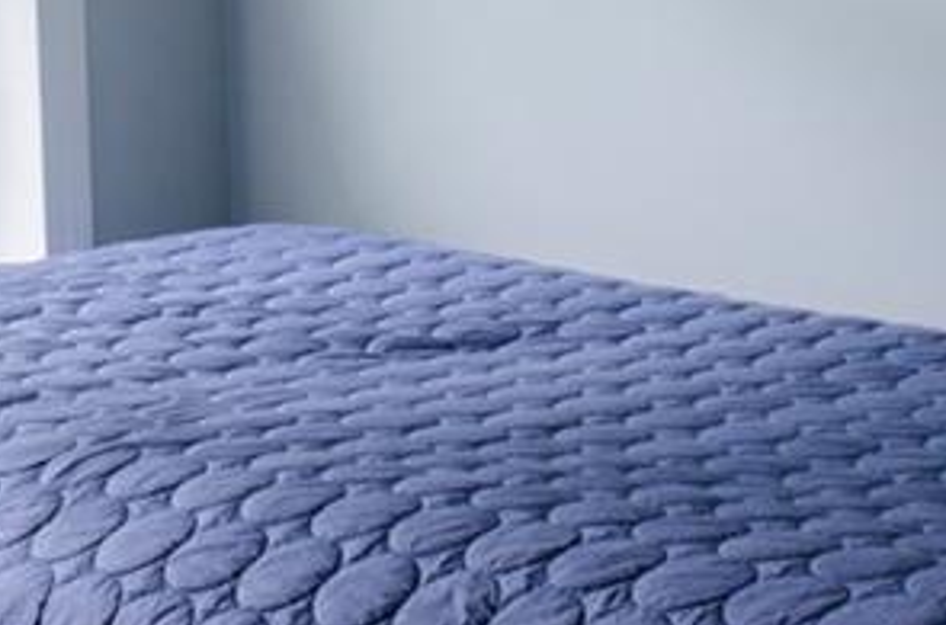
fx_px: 3276
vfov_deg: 10.7
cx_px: 282
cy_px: -127
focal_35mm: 125
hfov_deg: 16.4
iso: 200
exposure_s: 1/3
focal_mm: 24
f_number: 11
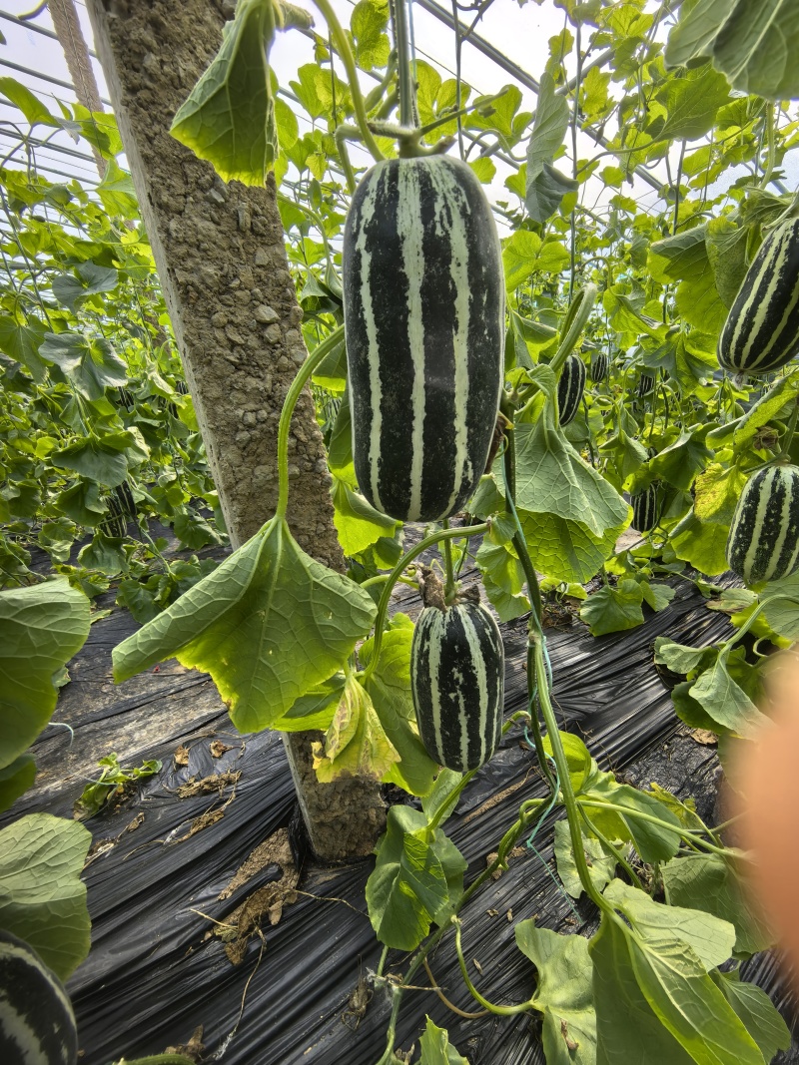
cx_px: 400
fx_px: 400
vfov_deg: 106.2
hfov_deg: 89.9
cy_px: 532
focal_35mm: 13
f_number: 2.2
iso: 50
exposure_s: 1/222
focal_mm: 1.95
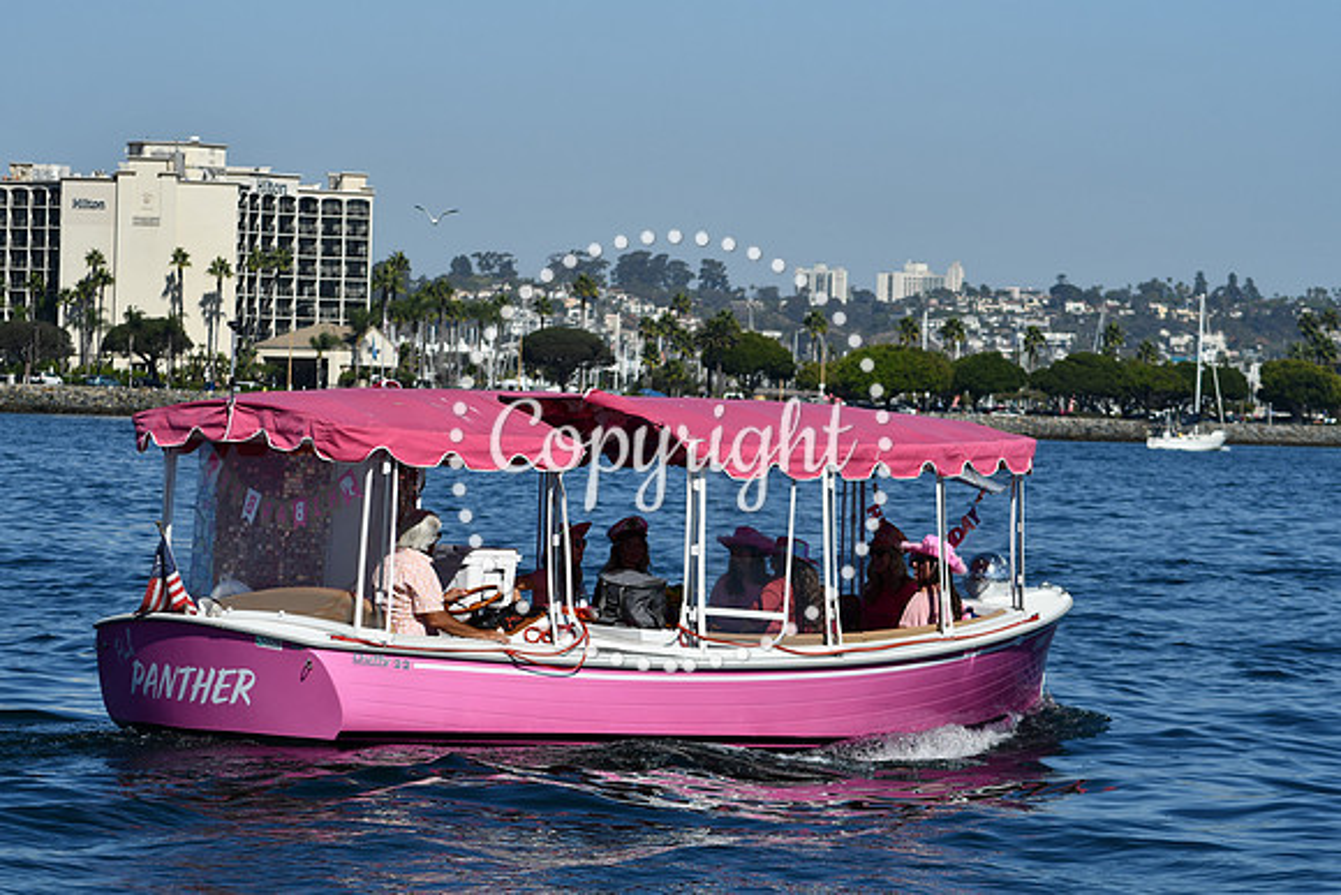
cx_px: 670
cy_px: 448
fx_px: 6259
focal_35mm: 168
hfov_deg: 12.2
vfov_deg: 8.2
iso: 100
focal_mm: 112
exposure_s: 1/640
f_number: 9
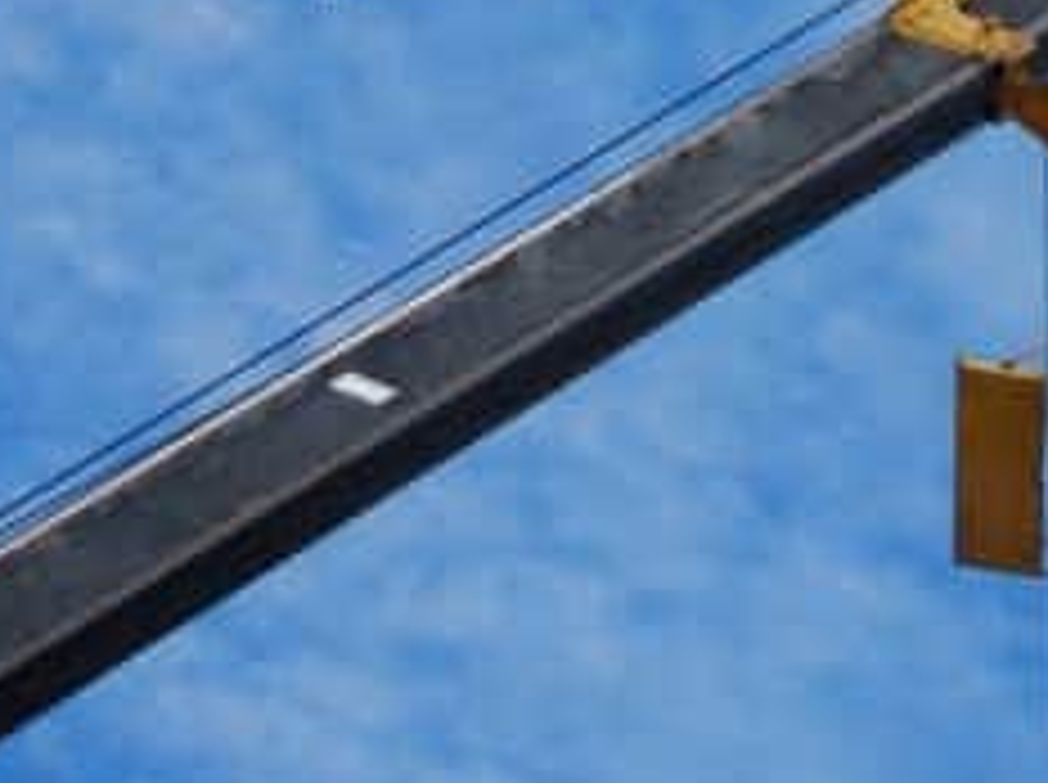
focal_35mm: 499
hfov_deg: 4.0
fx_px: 15084
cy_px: -191
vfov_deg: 3.0
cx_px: 922
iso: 320
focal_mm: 98
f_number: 9
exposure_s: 1/1250
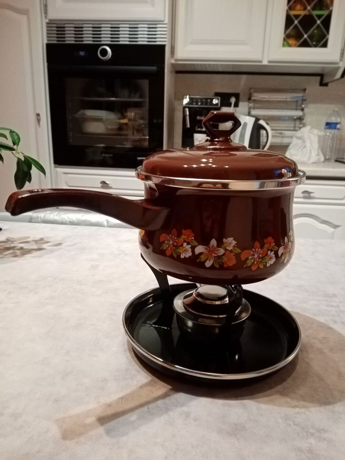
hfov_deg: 53.1
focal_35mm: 26
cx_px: 172
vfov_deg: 67.3
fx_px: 345
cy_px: 230
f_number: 1.8
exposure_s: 1/25
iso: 626
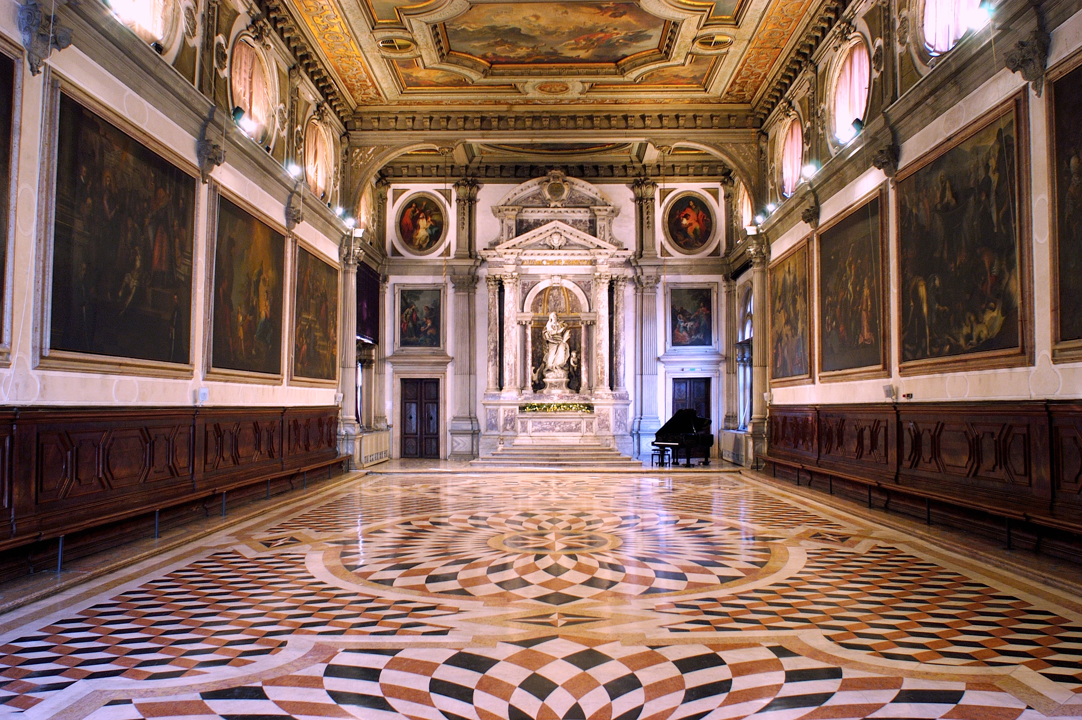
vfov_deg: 43.5
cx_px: 541
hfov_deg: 62.0
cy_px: 360
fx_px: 901
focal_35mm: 30
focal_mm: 20
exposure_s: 1/5
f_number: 5
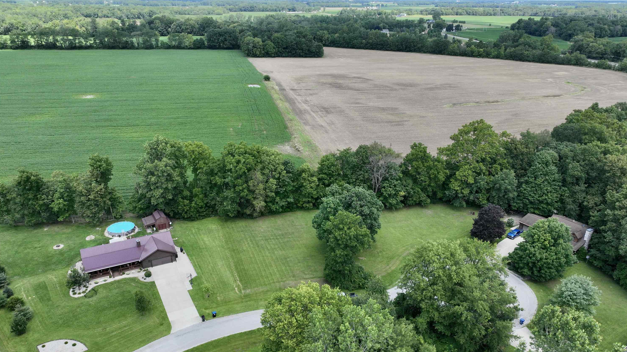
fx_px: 449
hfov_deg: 69.9
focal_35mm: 27
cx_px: 308
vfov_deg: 42.7
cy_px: 210
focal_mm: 12.29
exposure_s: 1/1250
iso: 200
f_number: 2.8
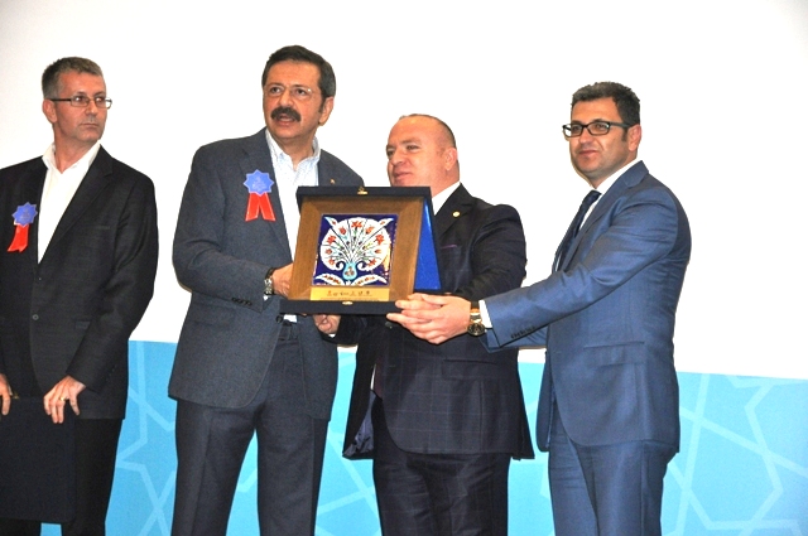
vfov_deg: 14.0
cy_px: 268
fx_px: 2186
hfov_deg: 20.9
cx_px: 404
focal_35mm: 98
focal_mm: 65
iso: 800
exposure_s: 1/60
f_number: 4.5
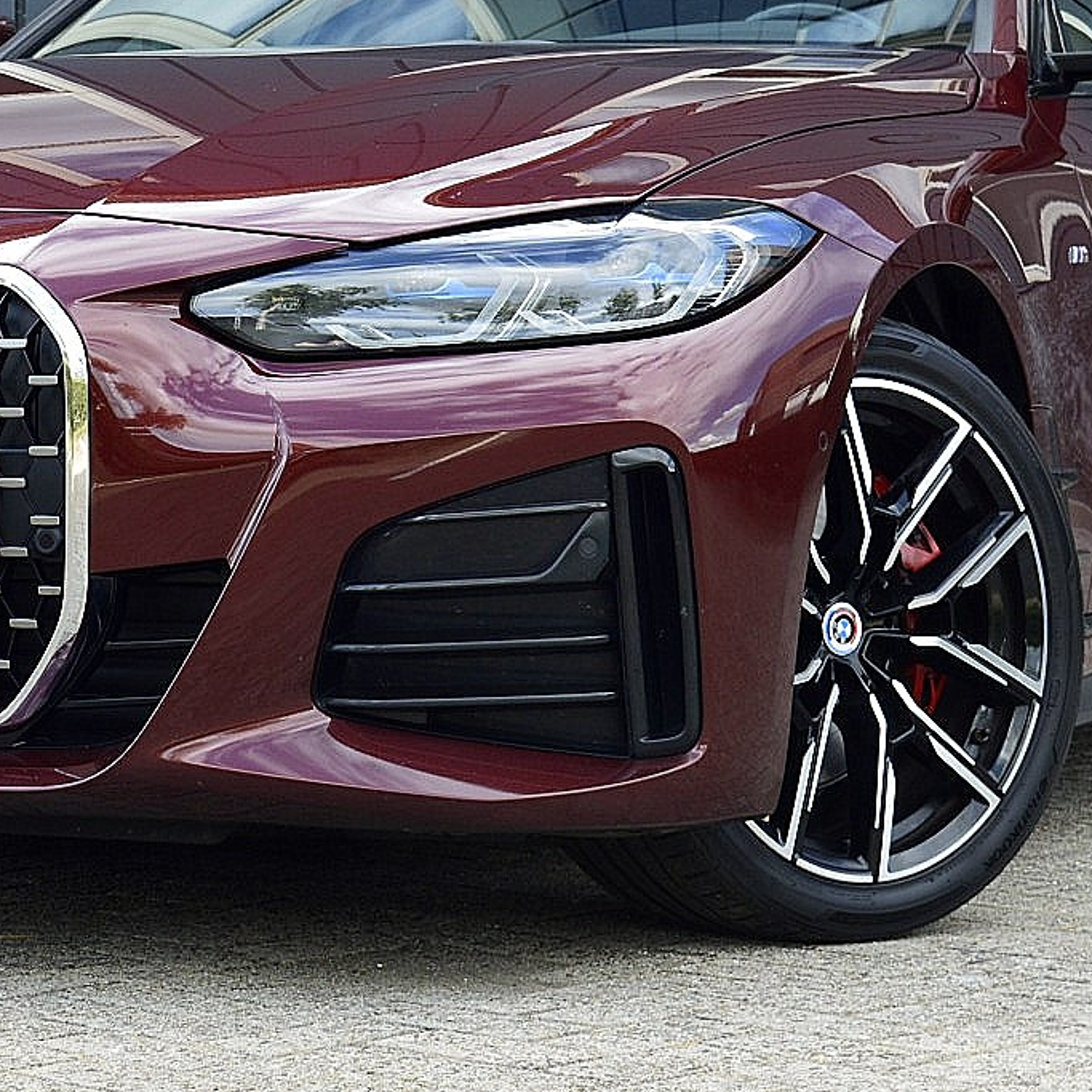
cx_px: 329
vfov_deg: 15.9
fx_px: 3890
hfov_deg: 15.9
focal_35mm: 109
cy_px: 264
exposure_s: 1/160
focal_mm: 36
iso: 400
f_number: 9
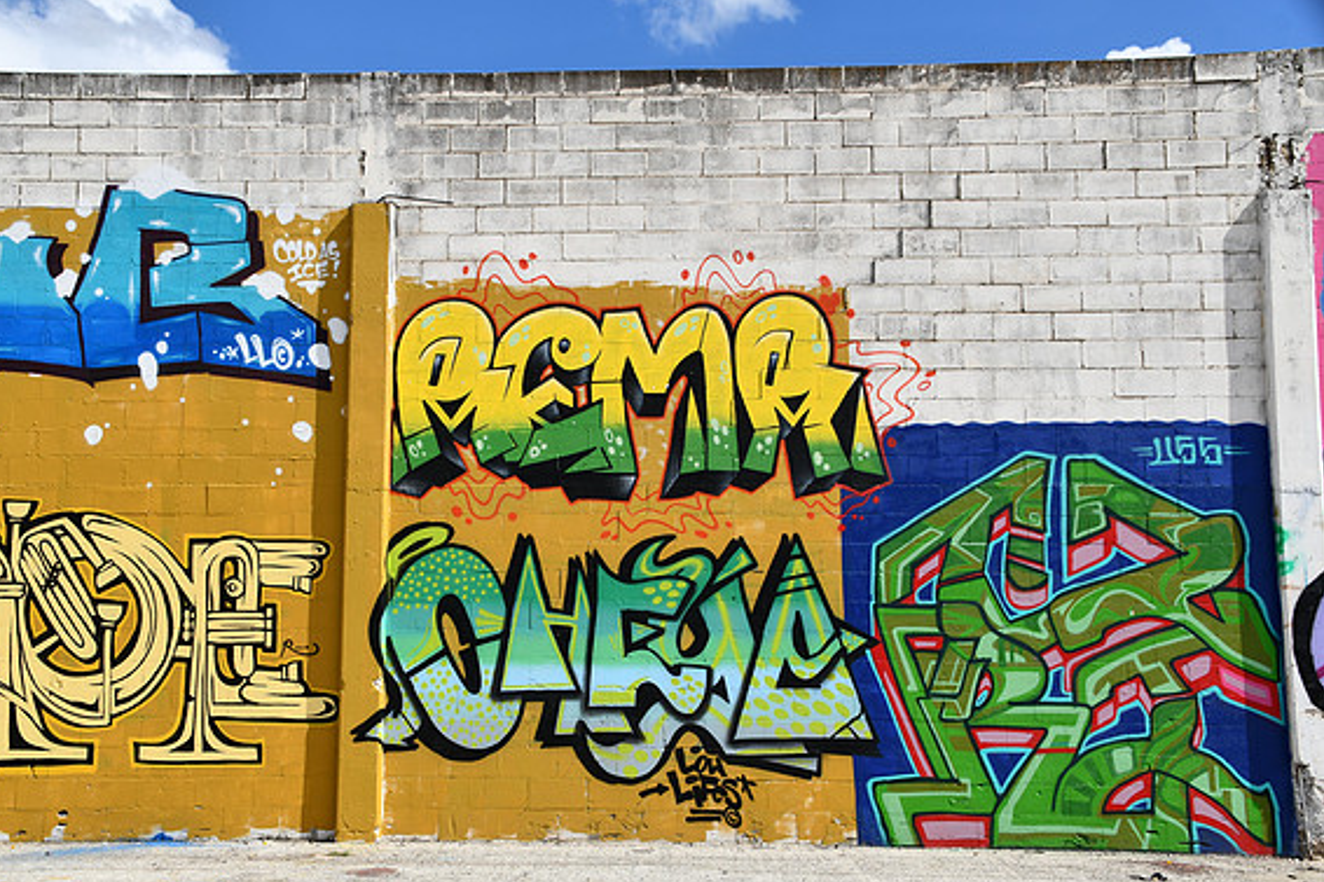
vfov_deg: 33.4
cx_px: 648
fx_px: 1471
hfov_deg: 48.5
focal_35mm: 40
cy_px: 443
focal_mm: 26
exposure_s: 1/320
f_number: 9
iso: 100
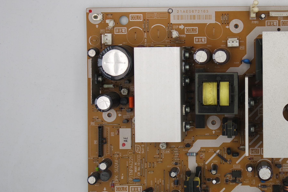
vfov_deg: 22.1
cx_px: 236
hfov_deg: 31.9
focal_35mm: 61
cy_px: 56
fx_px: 488
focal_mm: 14
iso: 160
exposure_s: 1/100
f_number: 5.6
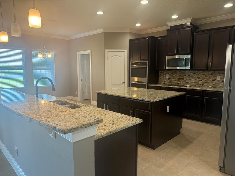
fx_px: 163
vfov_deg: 56.8
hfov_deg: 71.6
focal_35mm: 24
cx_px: 118
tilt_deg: -6.8
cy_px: 88
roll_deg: +0.2
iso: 200
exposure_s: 1/91
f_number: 1.78
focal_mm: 6.76
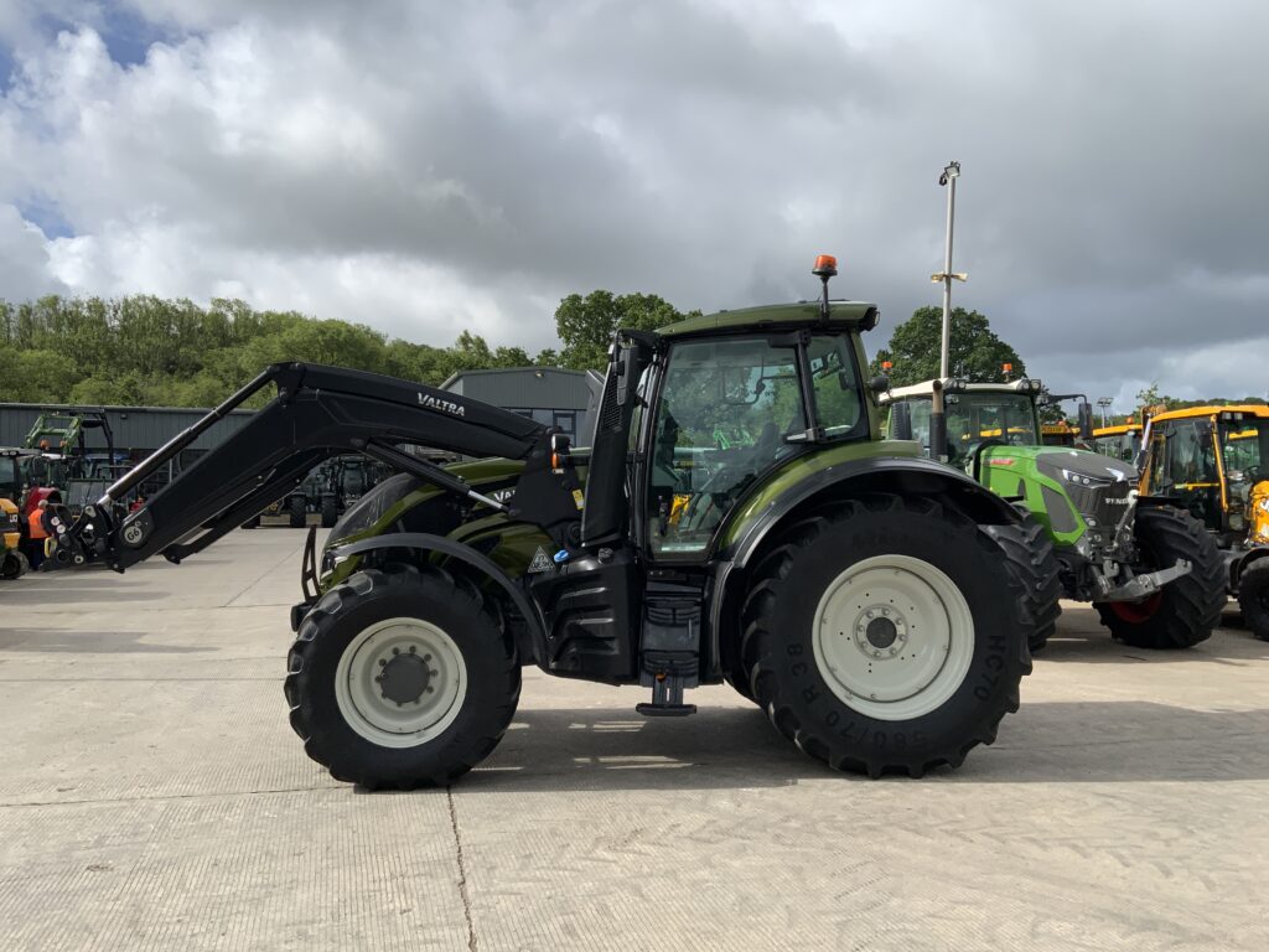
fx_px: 1063
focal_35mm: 29
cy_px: 476
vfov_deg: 48.2
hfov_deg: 61.7
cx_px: 634
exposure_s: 1/2058
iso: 16
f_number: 1.8
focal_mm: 3
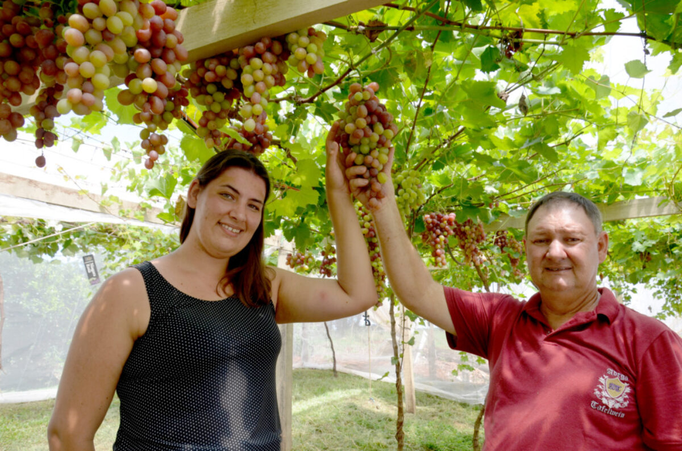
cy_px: 226
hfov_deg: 67.5
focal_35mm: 27
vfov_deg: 47.7
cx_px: 341
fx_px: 510
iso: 200
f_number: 8
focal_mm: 18
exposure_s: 1/200
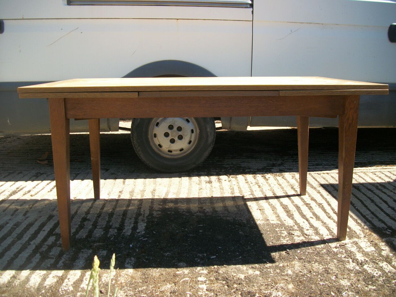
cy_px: 148
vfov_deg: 44.2
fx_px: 366
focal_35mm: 32
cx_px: 198
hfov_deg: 56.8
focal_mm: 5.7
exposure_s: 1/400
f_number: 2.9
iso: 80
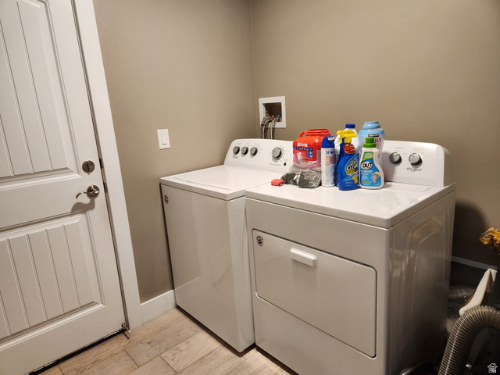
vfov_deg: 58.9
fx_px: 332
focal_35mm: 23
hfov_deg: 73.9
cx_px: 250
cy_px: 188
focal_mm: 5.4
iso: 200
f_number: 1.8
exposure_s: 1/120
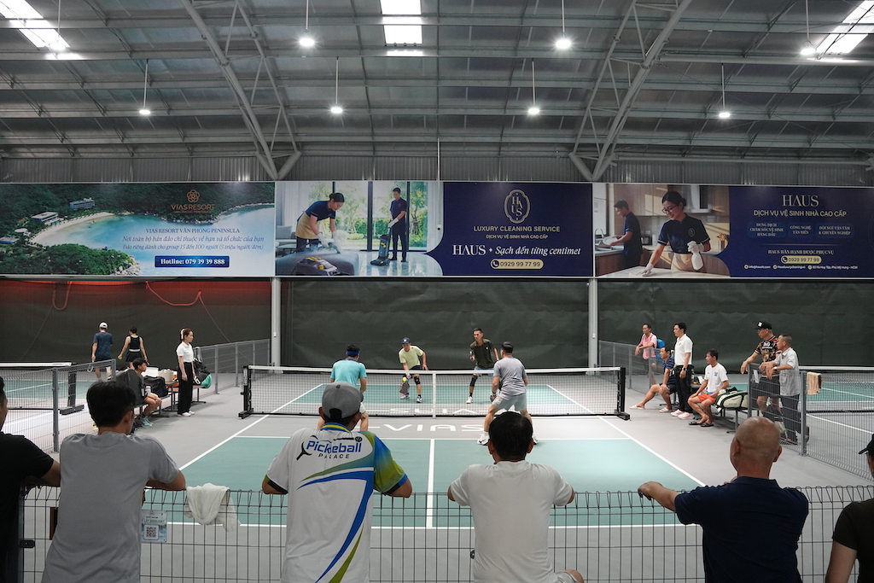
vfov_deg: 43.8
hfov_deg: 62.1
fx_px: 726
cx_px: 437
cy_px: 292
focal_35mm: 30
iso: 4000
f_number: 7.1
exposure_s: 1/250
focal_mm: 29.9
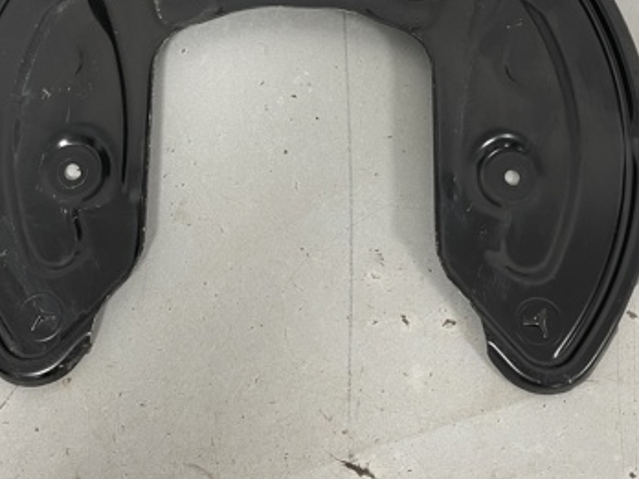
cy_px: 136
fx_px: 849
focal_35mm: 46
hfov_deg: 41.2
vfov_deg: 31.1
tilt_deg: -76.5
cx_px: 294
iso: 64
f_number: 1.6
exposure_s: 1/50
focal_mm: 5.1
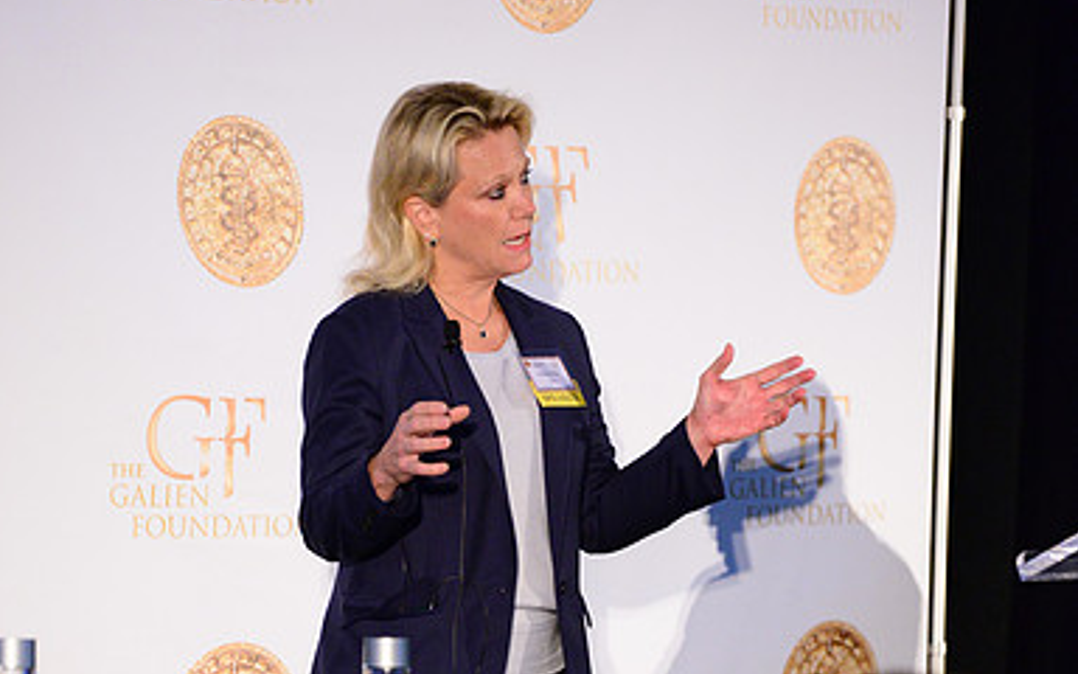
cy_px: 769
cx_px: 538
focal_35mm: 223
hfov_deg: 9.4
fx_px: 6552
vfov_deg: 5.9
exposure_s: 1/250
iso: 4000
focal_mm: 145
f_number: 2.8
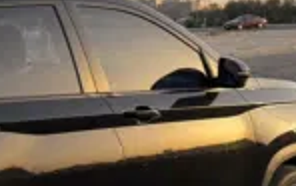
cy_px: 58
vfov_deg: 11.9
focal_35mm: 110
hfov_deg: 17.4
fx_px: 889
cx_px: -116
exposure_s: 1/1292
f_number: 1.78
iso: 80
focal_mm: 6.76
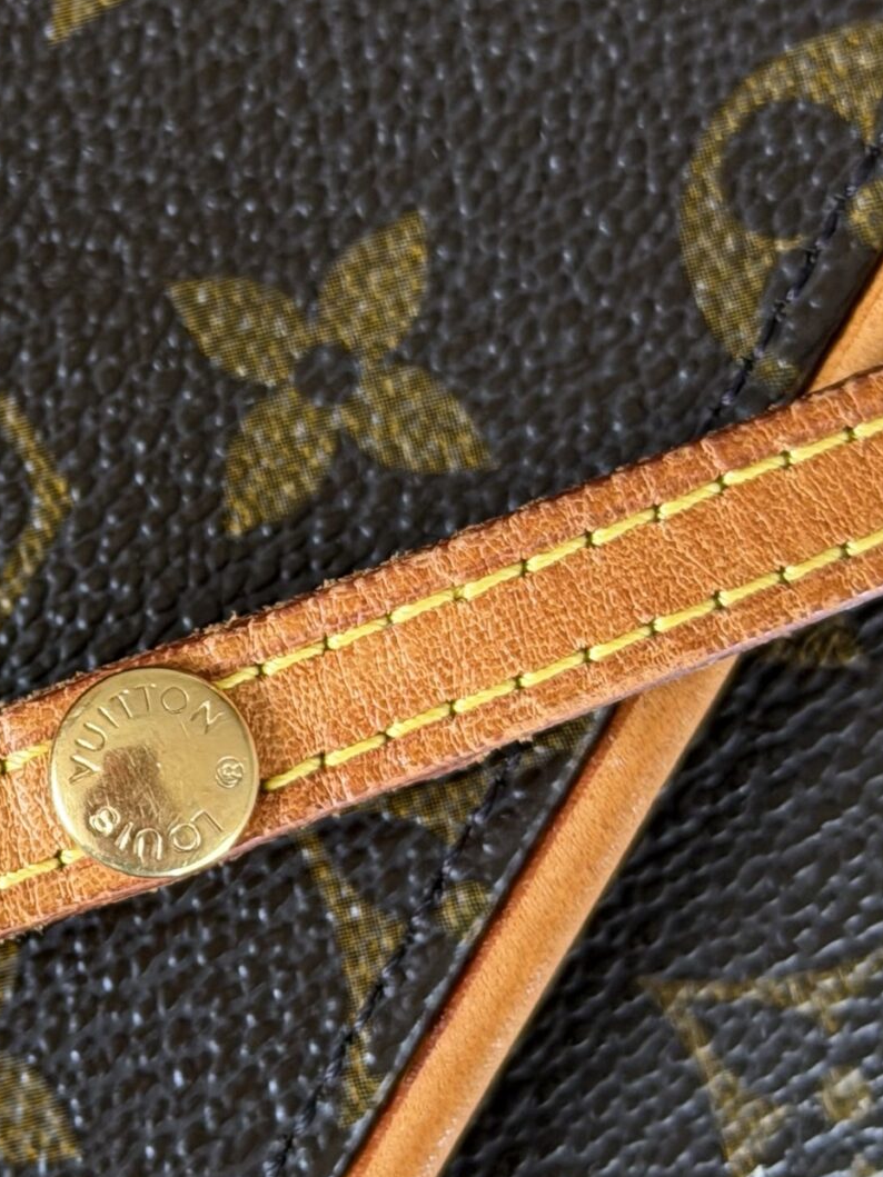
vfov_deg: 17.0
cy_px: 637
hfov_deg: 12.6
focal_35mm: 116
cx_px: 3
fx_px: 3946
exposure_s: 1/60
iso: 160
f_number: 1.78
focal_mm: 6.76
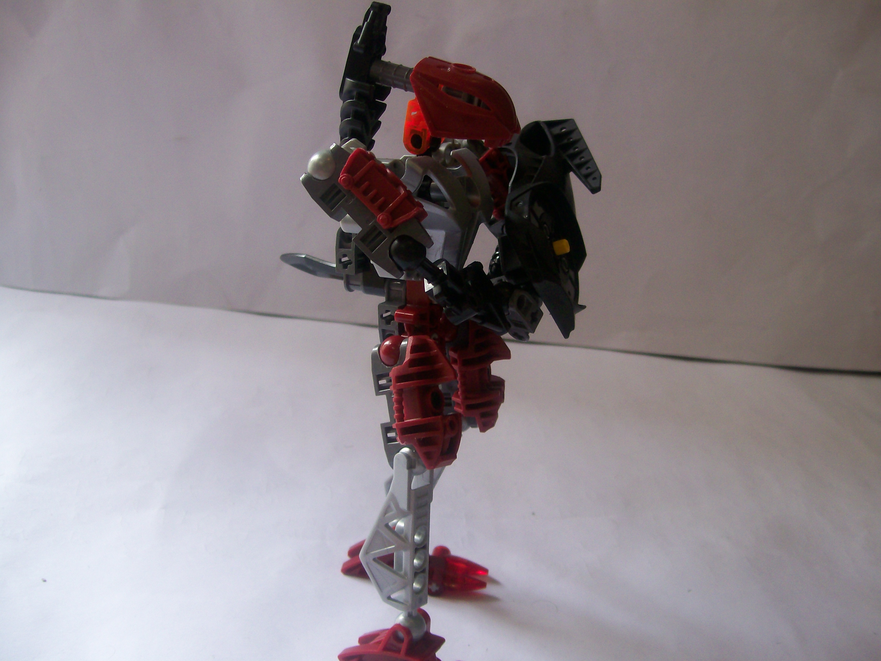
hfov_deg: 51.4
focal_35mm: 36
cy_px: 330
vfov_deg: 39.7
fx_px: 916
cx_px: 440
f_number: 2.7
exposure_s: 1/78.7
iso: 80
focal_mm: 6
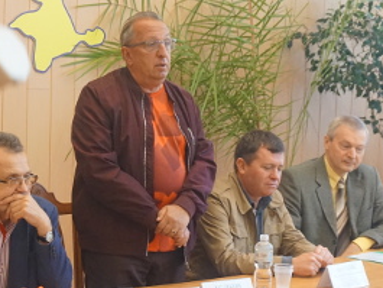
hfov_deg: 20.0
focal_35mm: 98
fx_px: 1085
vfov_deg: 15.1
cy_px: 137
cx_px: 145
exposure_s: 1/80
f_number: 5.6
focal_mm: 36
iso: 3200
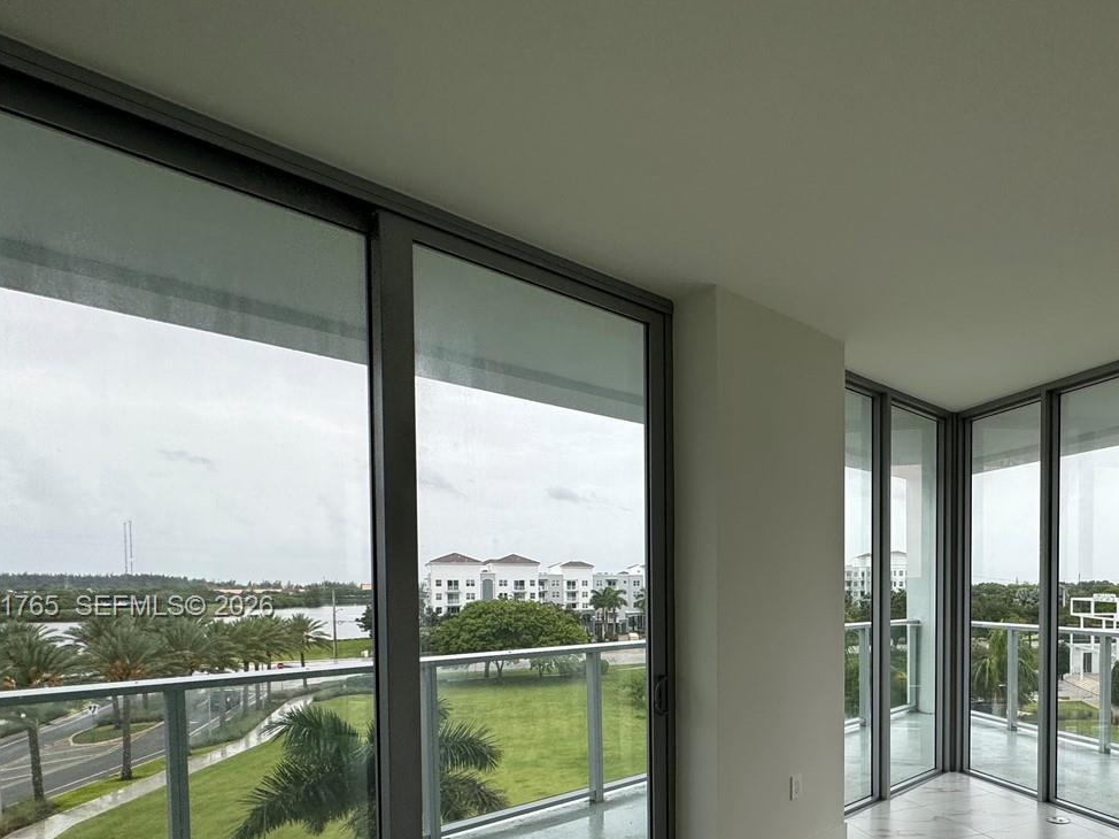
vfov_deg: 56.5
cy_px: 608
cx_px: 835
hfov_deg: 69.2
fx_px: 743
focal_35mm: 23
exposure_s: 1/858
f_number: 2.2
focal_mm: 2.22
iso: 50
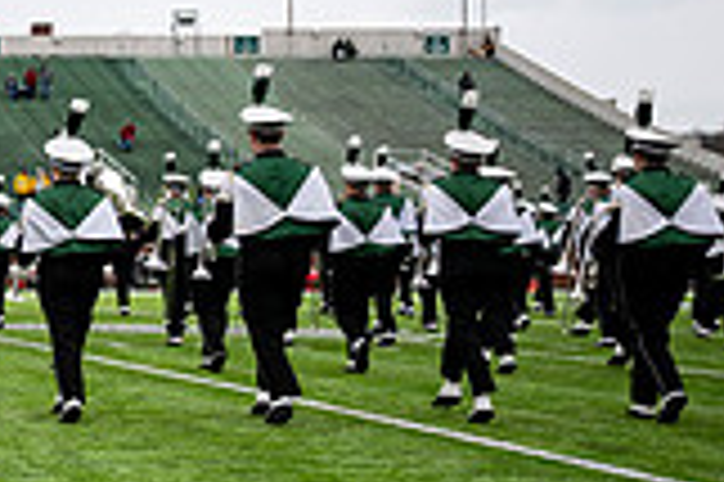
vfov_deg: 14.8
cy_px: 264
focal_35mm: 92
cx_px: -454
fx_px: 1848
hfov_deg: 18.7
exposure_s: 1/500
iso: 160
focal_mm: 25.5
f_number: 2.8
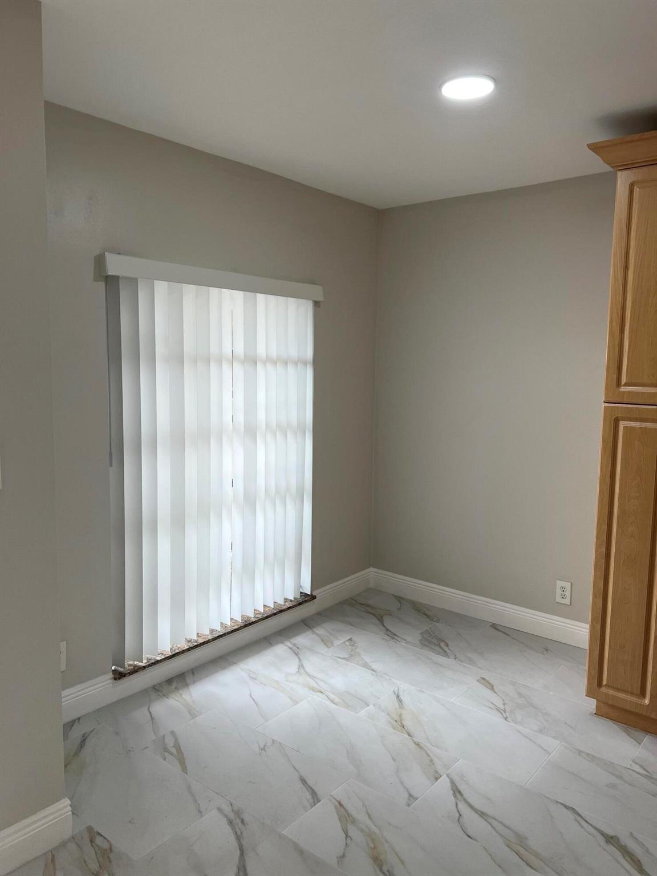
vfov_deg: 67.3
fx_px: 658
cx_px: 328
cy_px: 438
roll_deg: -0.7
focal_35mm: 26
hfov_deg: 53.1
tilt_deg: -5.7
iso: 64
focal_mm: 5.7
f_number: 1.5
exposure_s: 1/162
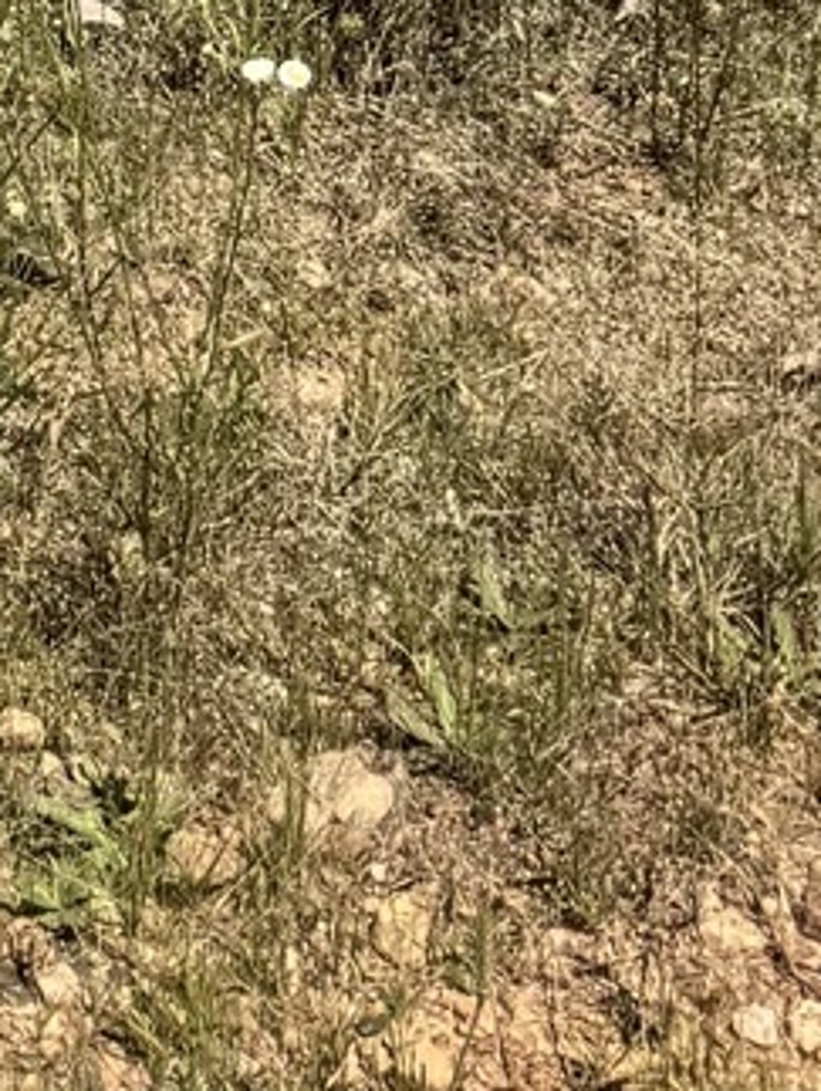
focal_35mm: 171
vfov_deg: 9.6
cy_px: -1925
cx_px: -797
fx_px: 5397
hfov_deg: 8.3
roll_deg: +2.7
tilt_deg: -18.3
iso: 80
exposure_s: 1/4950
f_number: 1.78
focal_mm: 6.76
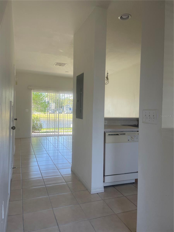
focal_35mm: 26
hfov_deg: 53.1
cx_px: 87
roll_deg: +0.0
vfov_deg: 67.3
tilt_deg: +0.3
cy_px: 116
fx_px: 174
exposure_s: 1/121
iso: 40
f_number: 1.6
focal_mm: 4.2
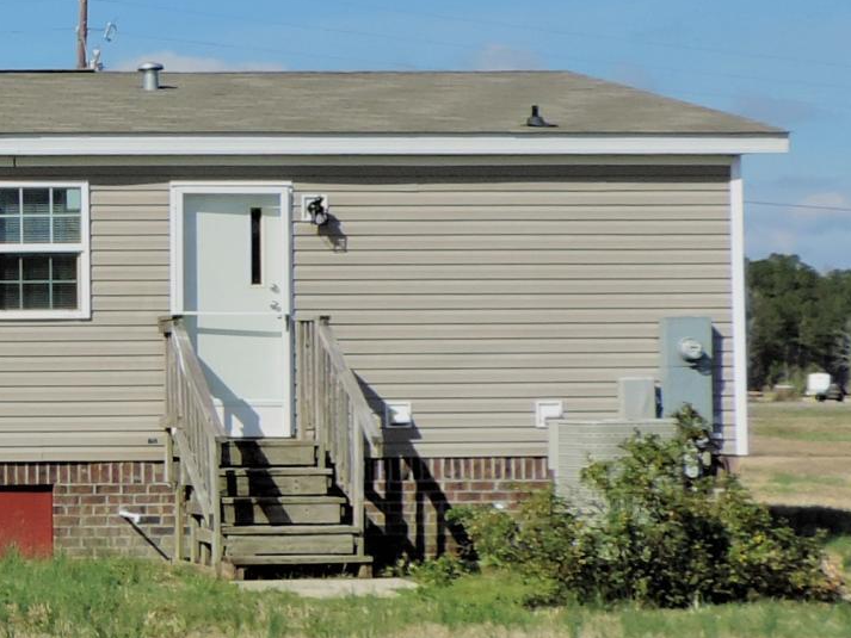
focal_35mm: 101
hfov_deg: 17.8
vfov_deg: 14.7
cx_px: -353
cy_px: 342
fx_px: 2483
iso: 80
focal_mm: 4.3
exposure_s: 1/1250
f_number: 3
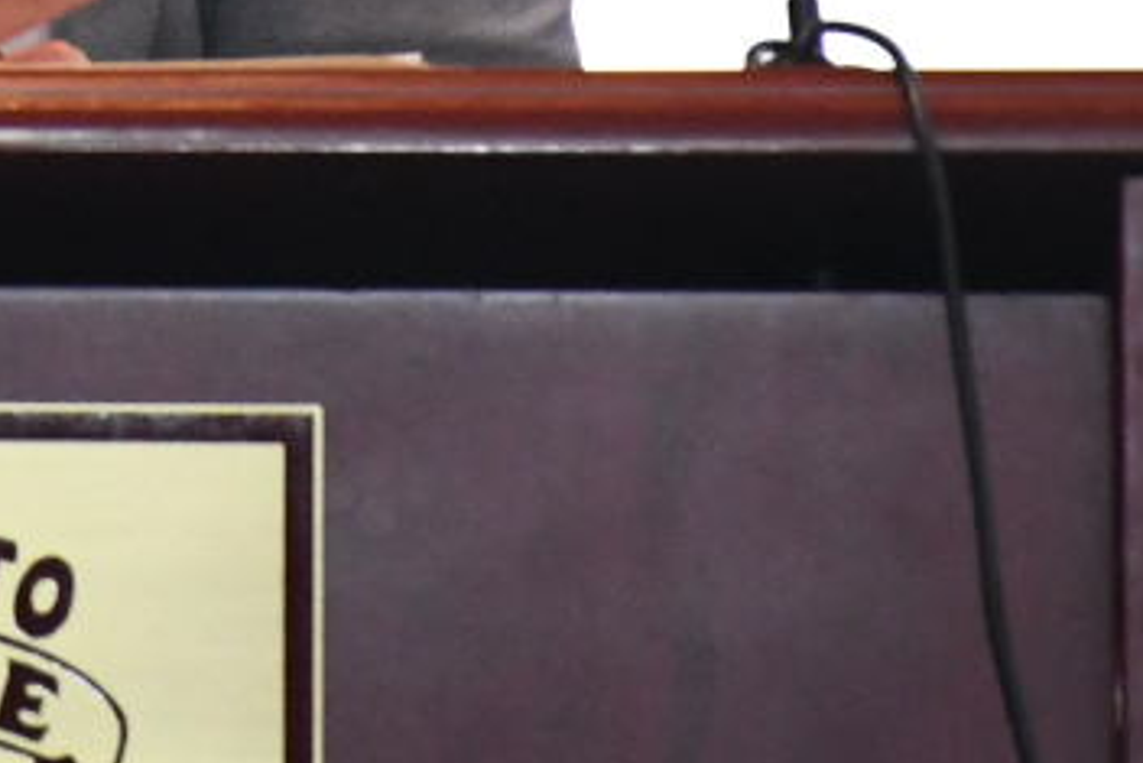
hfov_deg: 2.3
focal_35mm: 897
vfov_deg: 1.5
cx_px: -214
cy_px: -575
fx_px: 28490
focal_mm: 130
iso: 4000
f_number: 6.3
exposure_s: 1/125
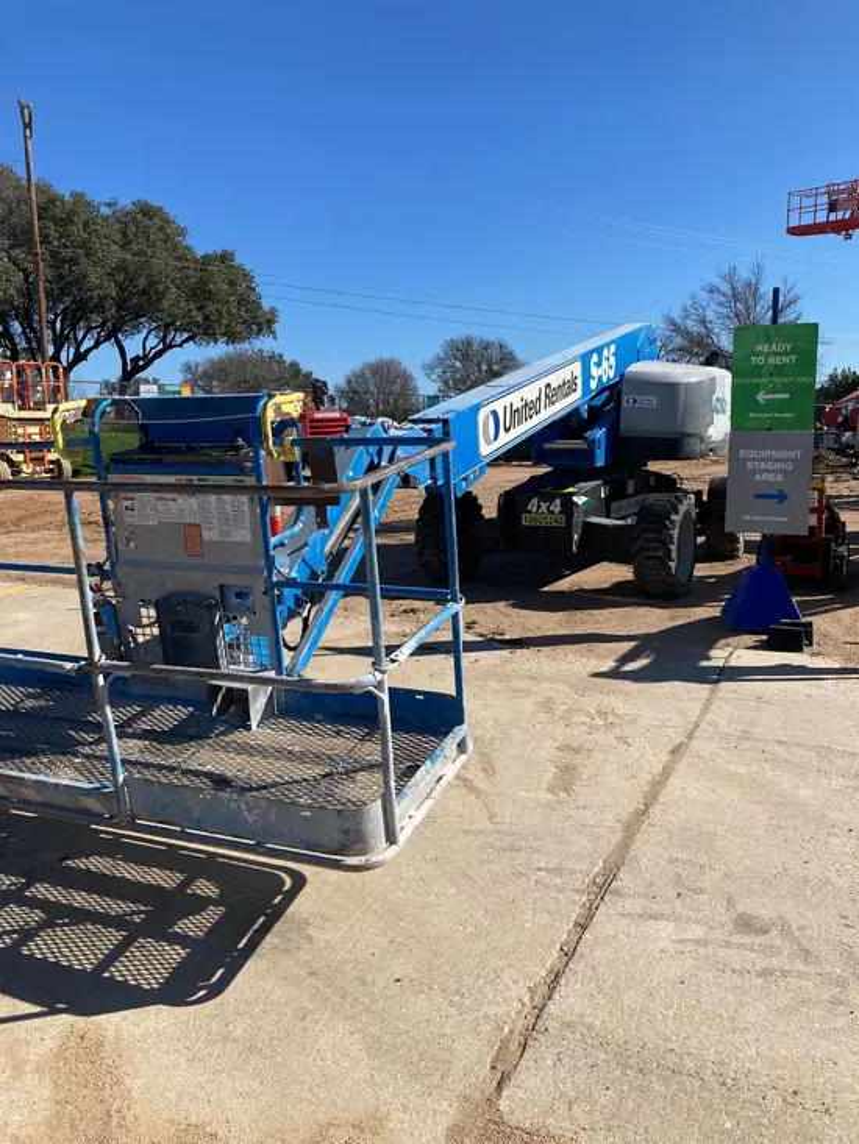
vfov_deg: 63.4
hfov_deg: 49.8
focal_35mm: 28
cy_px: 572
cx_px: 430
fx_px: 926
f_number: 1.8
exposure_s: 1/2315
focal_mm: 3.99
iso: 20
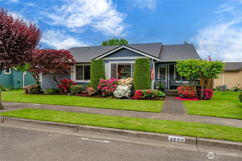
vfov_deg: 59.6
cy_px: 80
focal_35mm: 21
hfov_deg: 81.2
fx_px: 141
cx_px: 121
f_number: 7.1
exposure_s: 1/40
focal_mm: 21
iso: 80
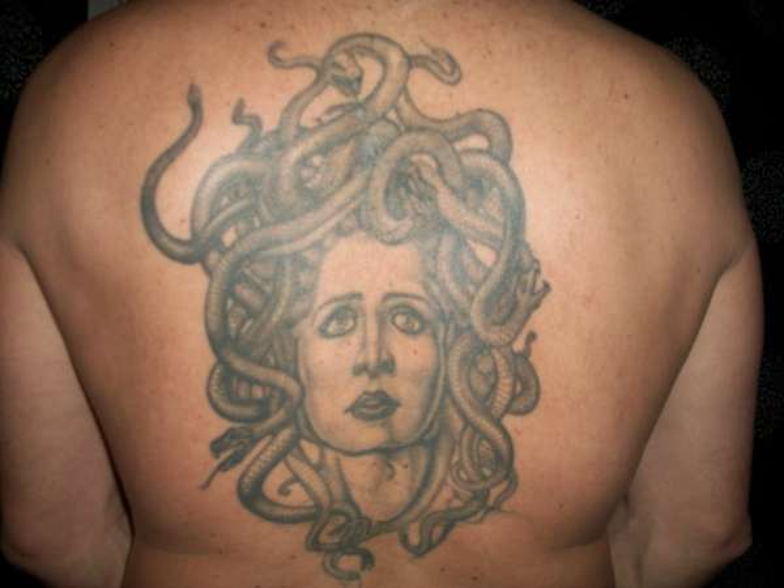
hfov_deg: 56.8
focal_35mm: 32
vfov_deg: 44.2
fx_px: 725
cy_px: 294
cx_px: 392
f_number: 2.9
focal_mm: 5.7
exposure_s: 1/30
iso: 80
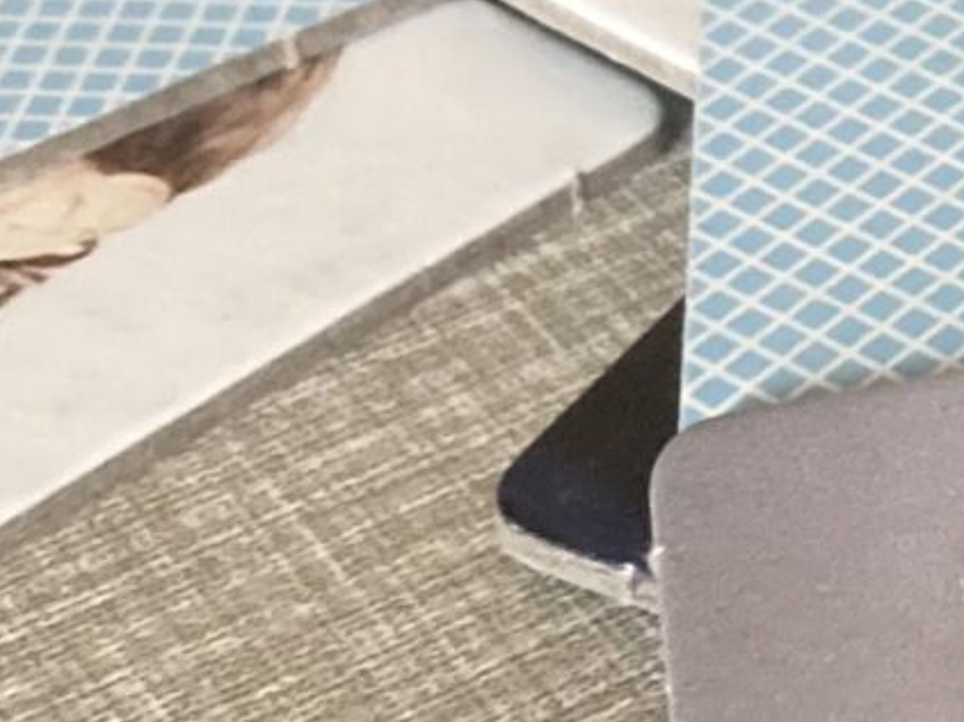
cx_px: 1569
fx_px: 4732
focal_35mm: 170
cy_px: -41
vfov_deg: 8.7
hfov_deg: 11.1
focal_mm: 3.99
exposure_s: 1/60
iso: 200
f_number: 1.8
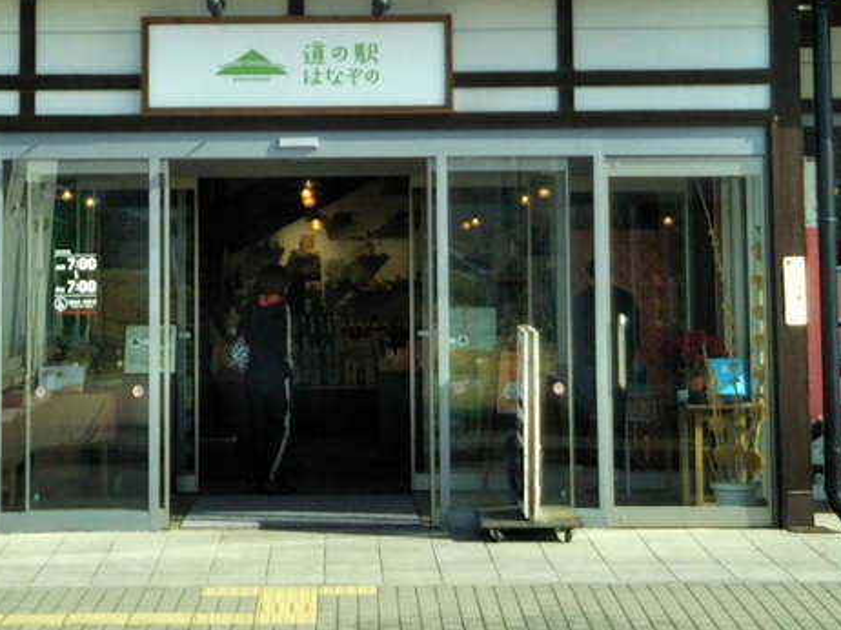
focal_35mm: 78
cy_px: -20
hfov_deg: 25.0
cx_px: 340
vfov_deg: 18.3
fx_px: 1894
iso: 27
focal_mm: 4
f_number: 2.2
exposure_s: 1/659
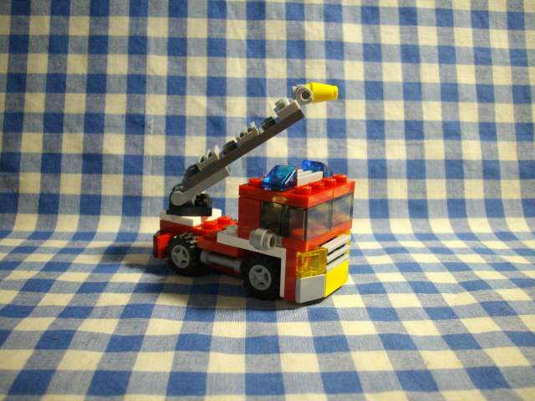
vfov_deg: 38.7
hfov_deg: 50.1
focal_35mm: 37
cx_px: 268
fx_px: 572
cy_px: 200
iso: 362
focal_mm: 6.2
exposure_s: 1/50
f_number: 2.8
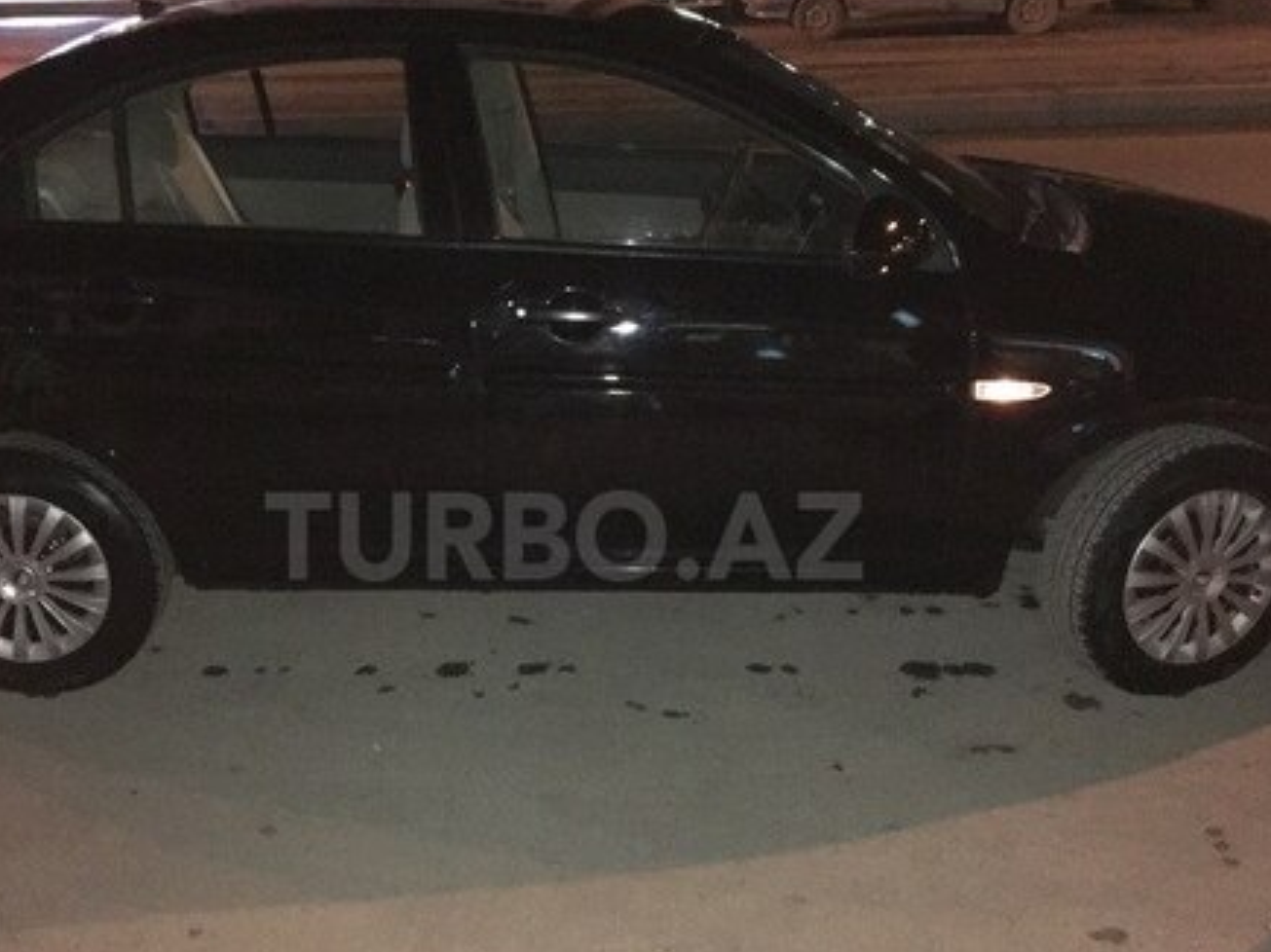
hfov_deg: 42.9
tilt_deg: -21.8
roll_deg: +1.0
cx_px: 564
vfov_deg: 32.8
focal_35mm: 44
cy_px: 536
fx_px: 1615
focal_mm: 4.15
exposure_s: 1/17
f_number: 2.2
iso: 800
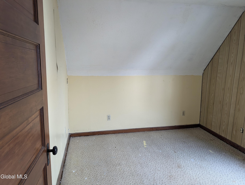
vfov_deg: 56.9
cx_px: 122
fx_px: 170
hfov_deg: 71.5
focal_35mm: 24
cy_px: 92
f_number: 1.68
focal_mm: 6.9
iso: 260
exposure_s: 1/151
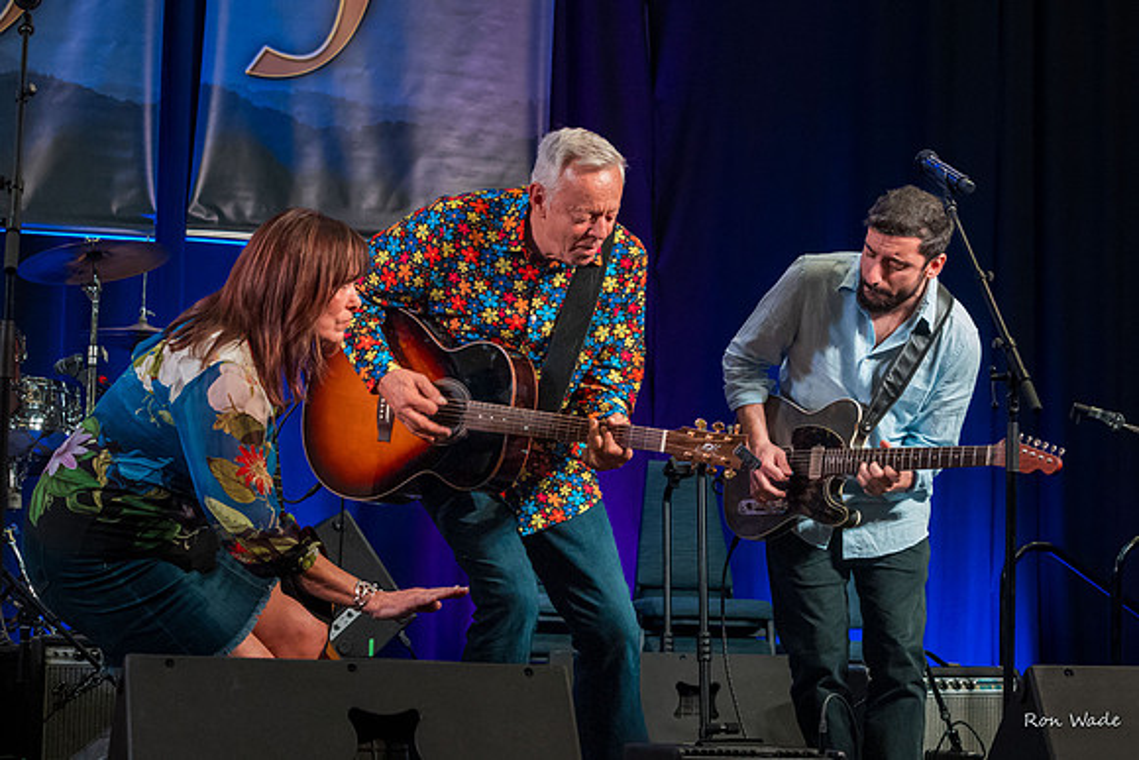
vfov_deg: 14.7
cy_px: 387
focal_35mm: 93
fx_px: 2938
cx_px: 738
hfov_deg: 21.9
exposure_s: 1/200
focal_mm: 70
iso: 12800
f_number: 7.1
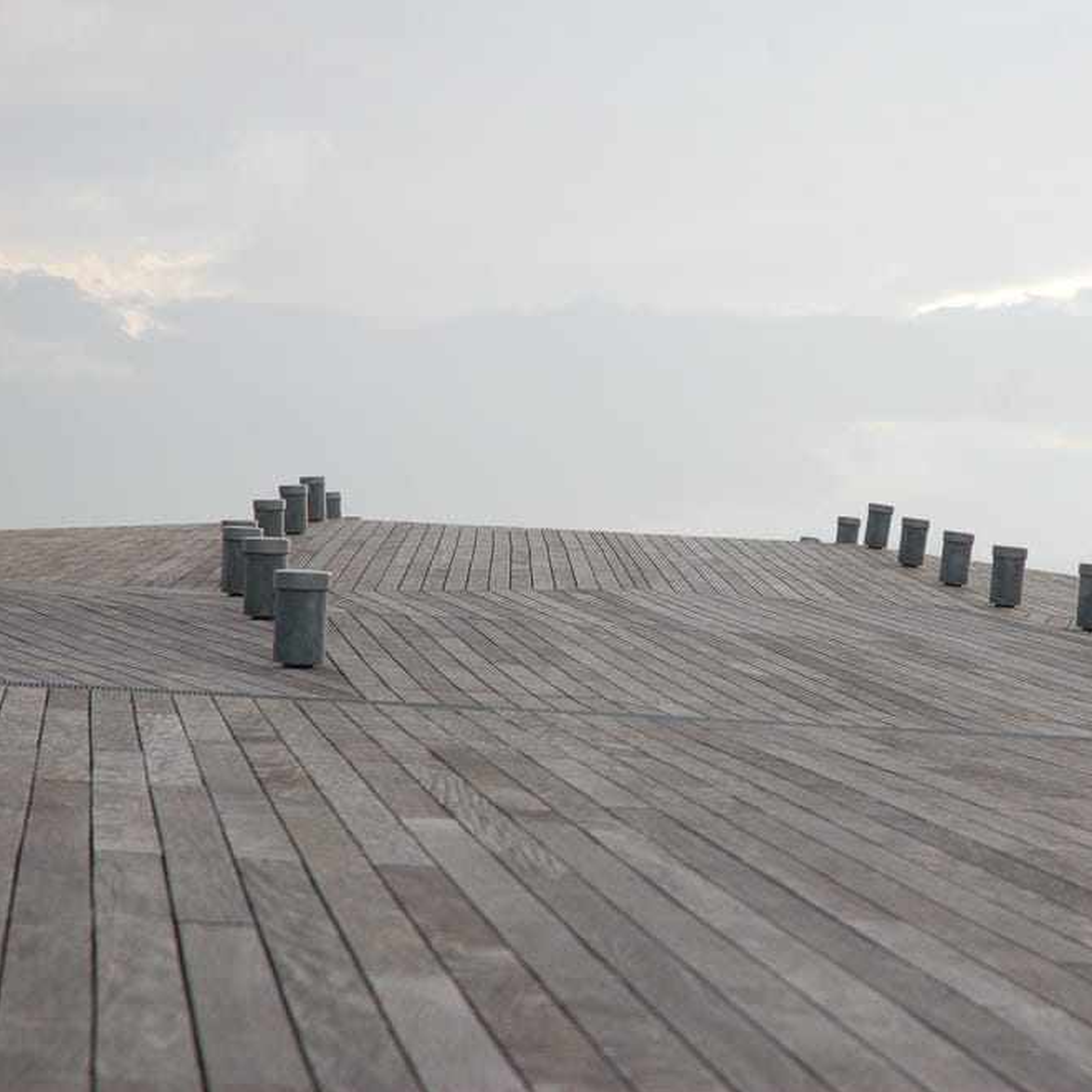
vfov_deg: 12.9
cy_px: 548
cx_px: 743
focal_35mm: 135
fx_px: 4818
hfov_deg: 12.9
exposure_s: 1/640
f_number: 6.3
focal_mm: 70
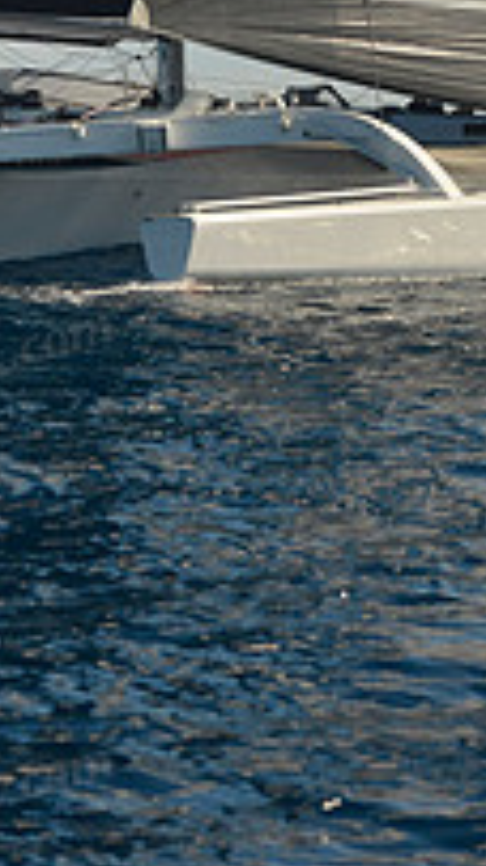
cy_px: 109
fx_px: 4817
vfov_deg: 10.2
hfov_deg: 5.8
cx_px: 337
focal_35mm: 210
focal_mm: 70
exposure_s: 1/640
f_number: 7.1
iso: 200
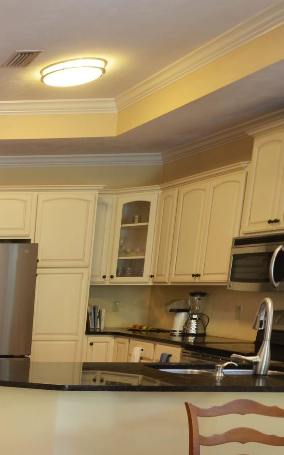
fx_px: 649
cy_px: 387
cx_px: -231
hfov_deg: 18.9
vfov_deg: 36.8
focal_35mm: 52
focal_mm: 13
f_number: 8
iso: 100
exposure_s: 1
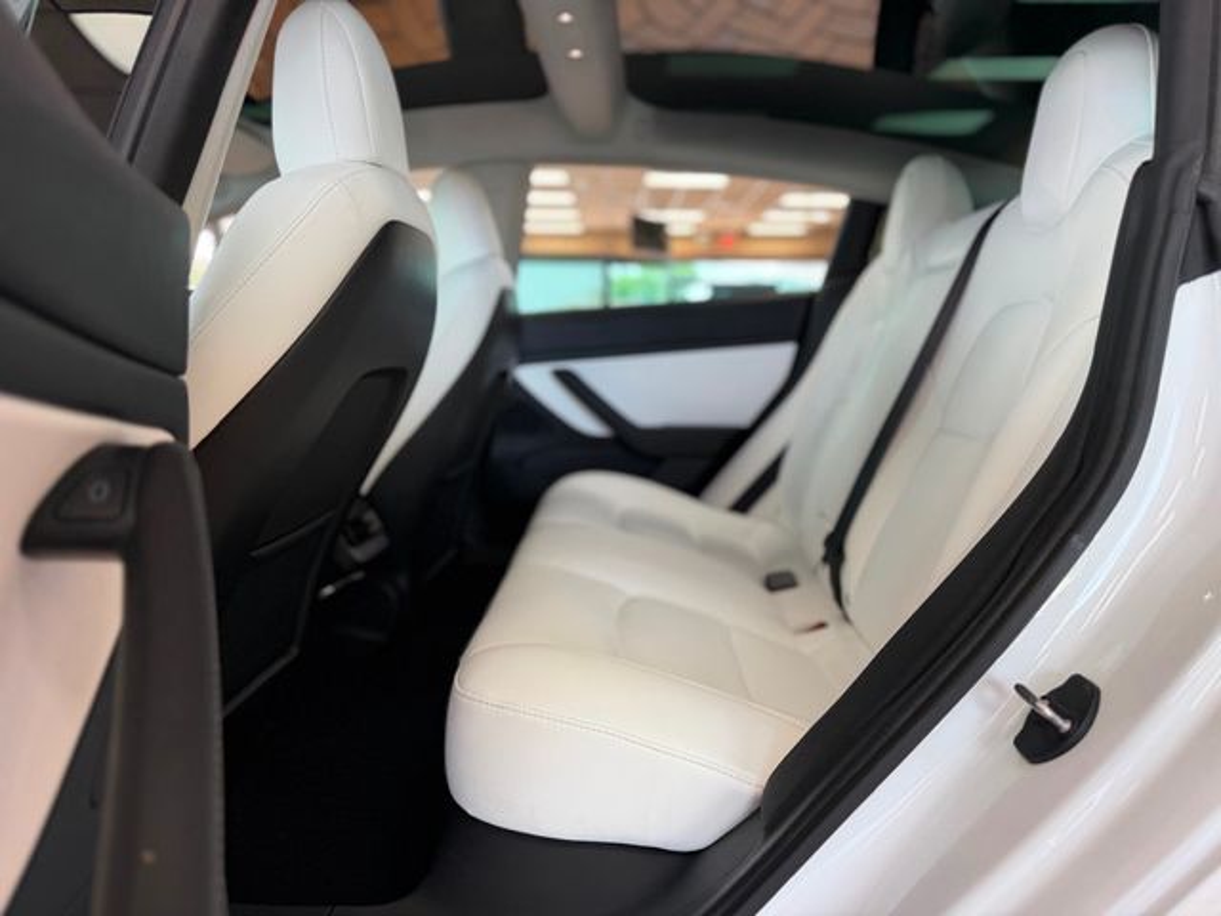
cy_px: 458
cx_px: 610
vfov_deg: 56.8
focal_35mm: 24
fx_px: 847
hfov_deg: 71.6
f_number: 1.78
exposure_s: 1/120
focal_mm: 6.76
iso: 64
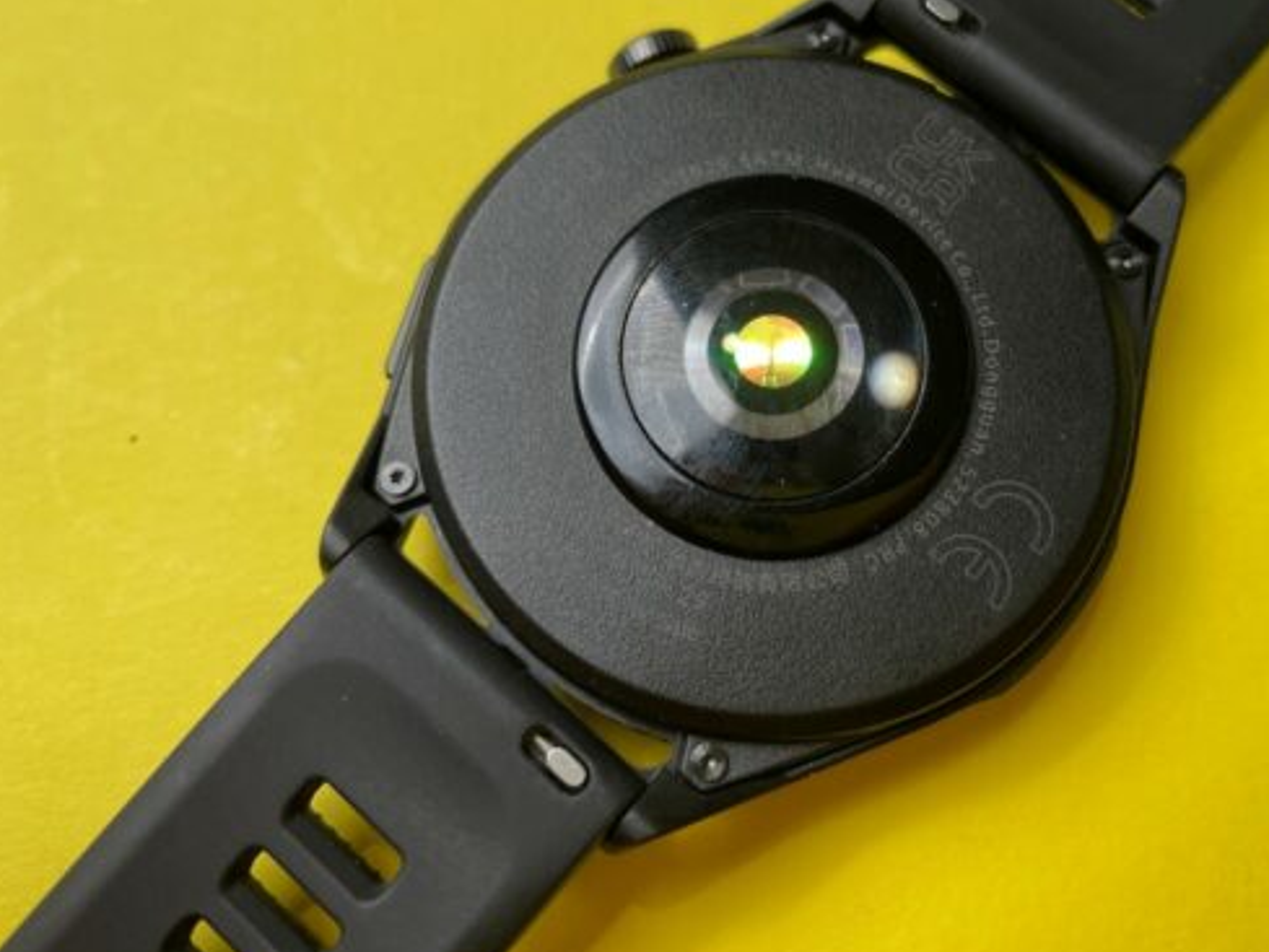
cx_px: 729
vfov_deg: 41.6
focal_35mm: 34
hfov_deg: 53.7
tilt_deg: -73.0
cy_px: 368
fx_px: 1247
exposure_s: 1/100
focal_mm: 4.2
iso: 40
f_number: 1.6
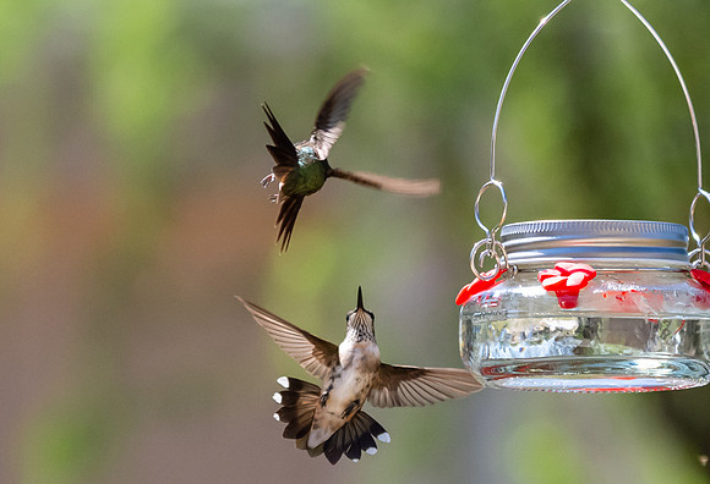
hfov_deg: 3.1
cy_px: 340
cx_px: 314
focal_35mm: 670
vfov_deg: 2.1
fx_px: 13322
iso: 1400
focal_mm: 200
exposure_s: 1/3200
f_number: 5.6
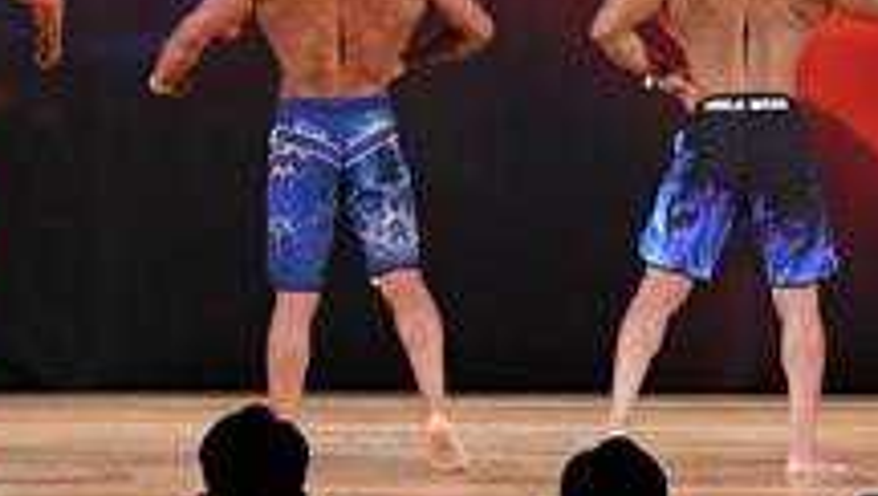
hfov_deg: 6.2
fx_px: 8133
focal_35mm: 349
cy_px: -24
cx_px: 413
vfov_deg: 3.5
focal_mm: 62
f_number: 5.6
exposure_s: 1/400
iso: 3200
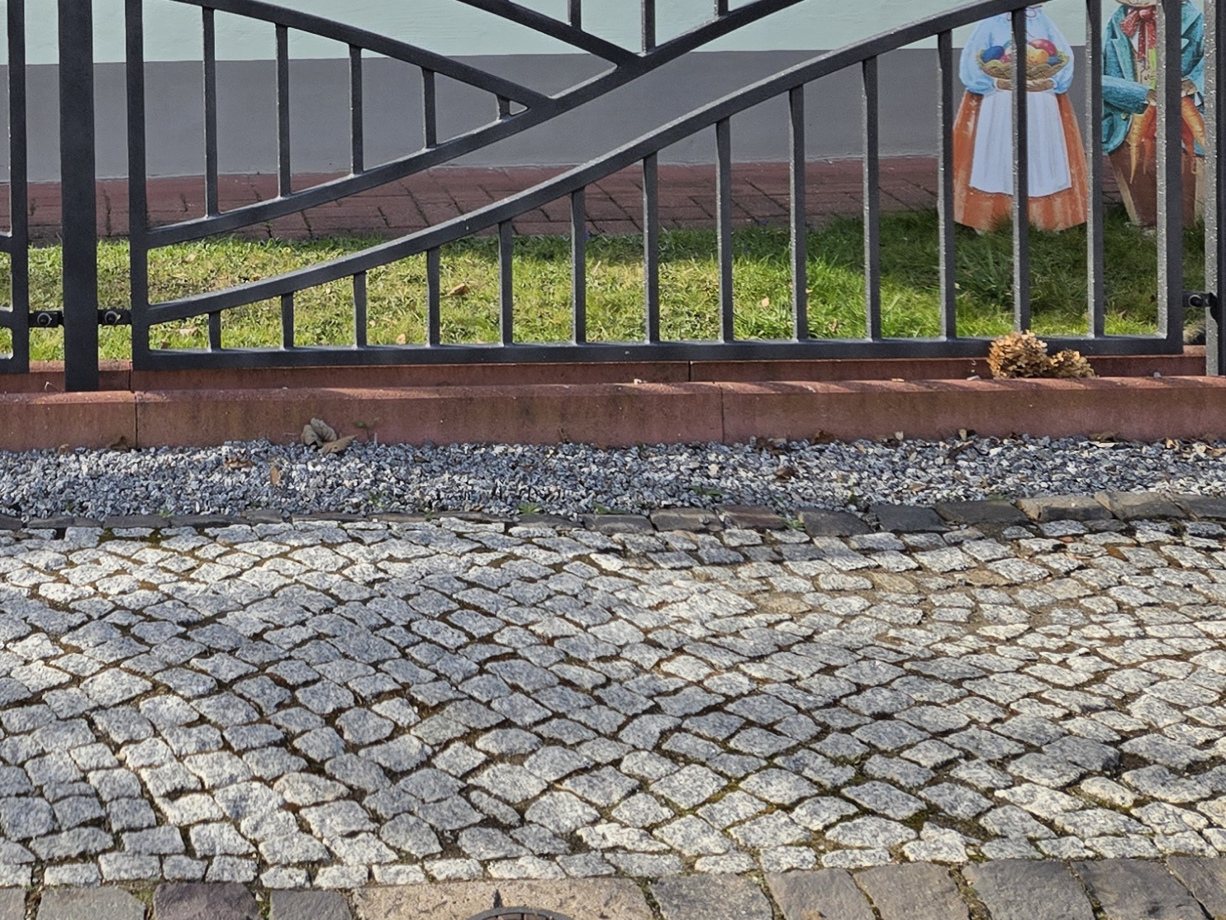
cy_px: -136
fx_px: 2196
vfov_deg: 22.1
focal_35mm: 62
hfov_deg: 29.4
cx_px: 45
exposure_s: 1/2921
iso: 40
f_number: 1.8
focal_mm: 5.4
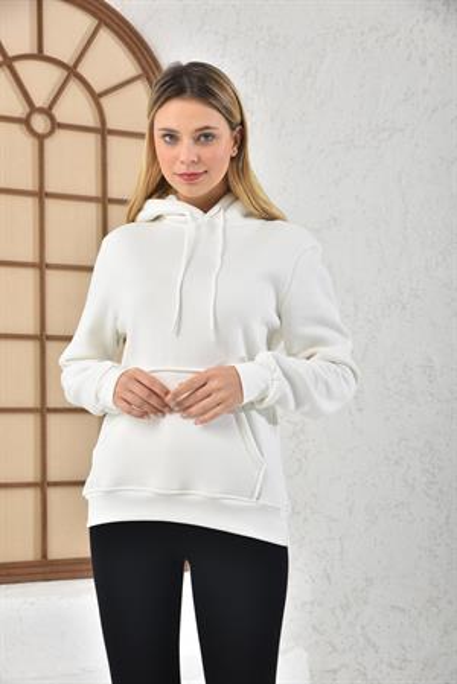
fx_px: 1236
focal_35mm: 65
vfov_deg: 30.9
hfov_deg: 21.0
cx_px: 228
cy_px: 342
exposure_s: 1/160
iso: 100
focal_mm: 65
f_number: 8
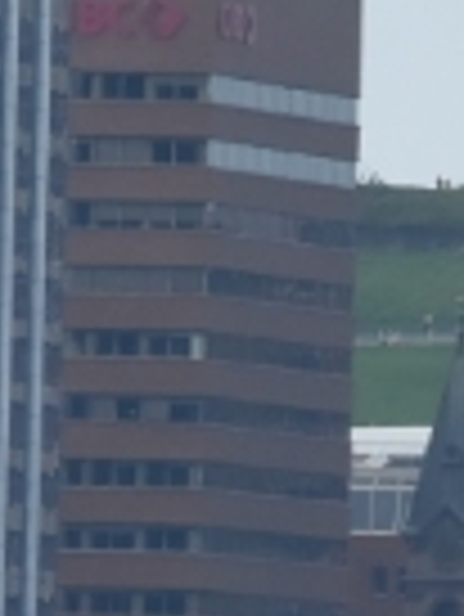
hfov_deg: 0.8
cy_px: 1034
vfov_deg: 1.1
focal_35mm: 1833
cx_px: 928
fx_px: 32709
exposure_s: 1/2000
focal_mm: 170
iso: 1000
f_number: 8
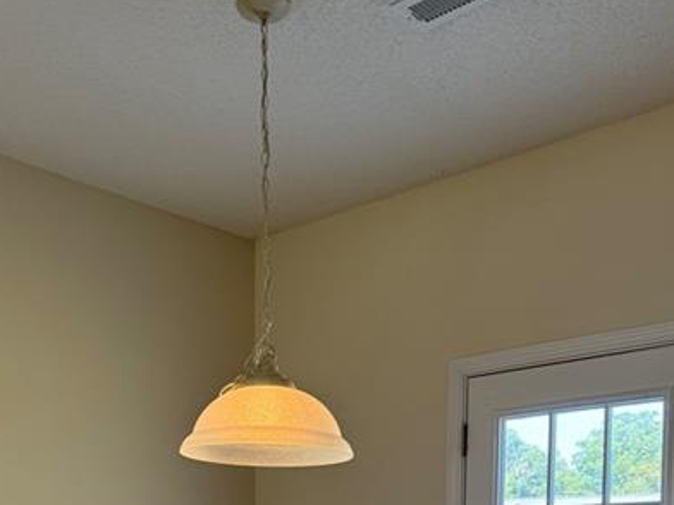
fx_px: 915
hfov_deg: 40.1
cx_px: 251
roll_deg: -0.5
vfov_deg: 26.6
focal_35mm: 47
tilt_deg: -5.8
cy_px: 637
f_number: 1.78
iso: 125
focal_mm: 6.76
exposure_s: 1/120
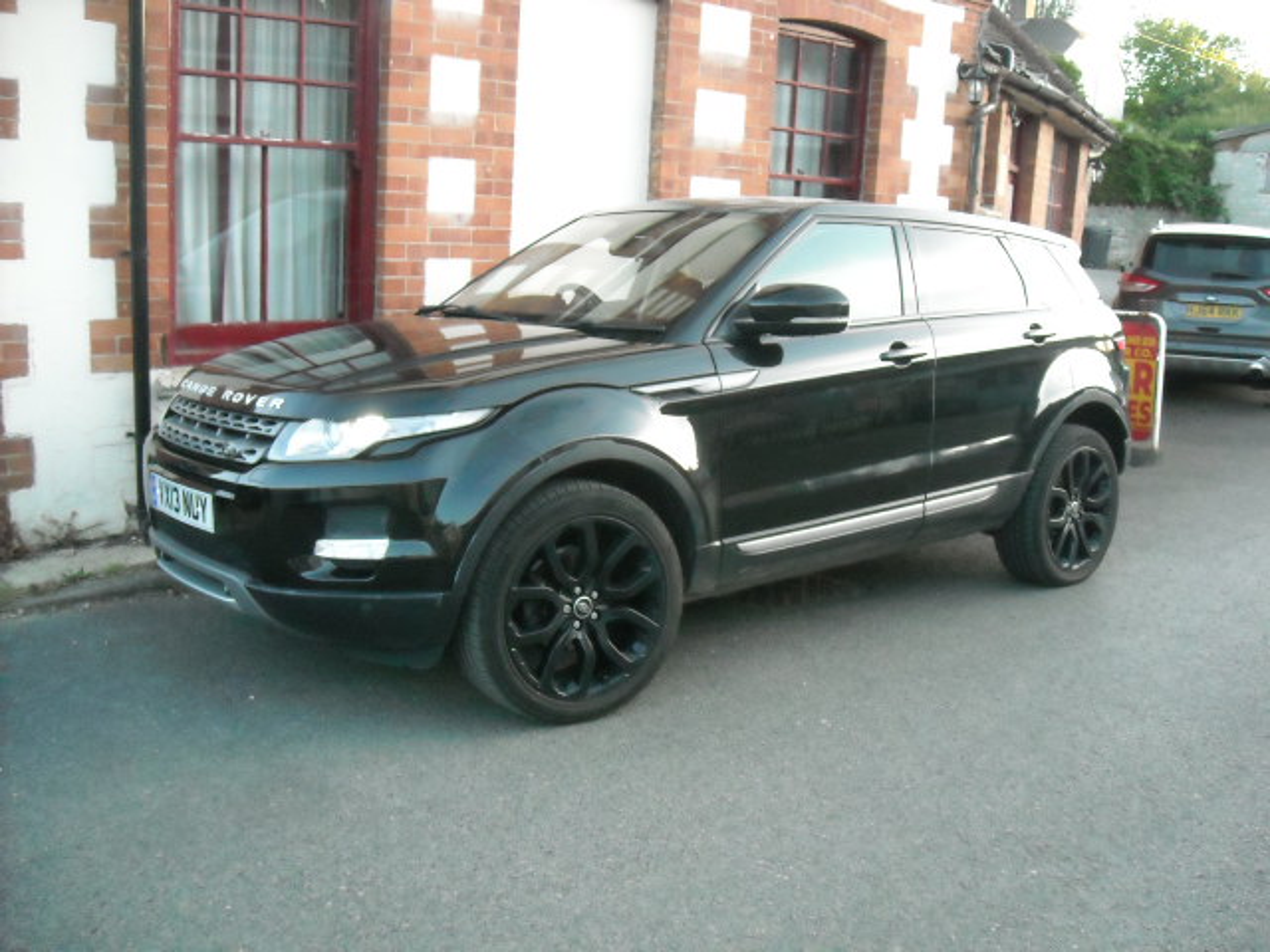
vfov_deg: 40.7
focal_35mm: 35
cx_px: 635
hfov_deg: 52.6
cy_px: 476
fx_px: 1284
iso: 616
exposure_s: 1/250
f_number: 2.8
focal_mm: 5.7
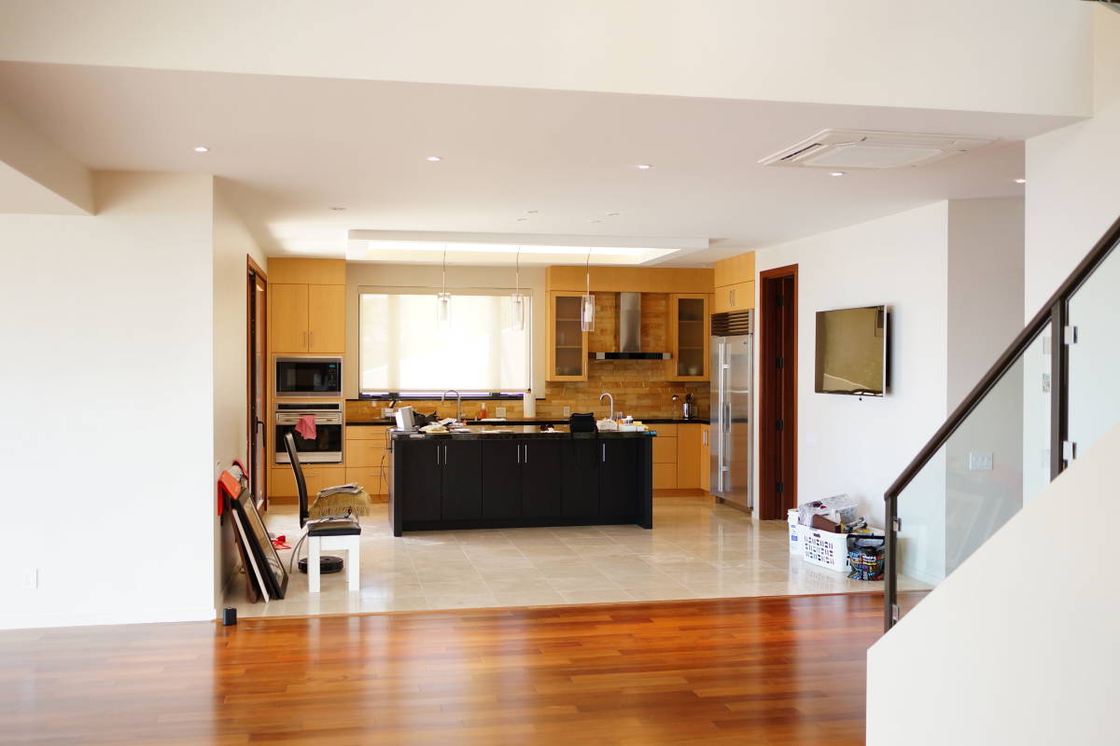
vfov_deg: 36.9
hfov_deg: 53.1
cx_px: 560
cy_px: 373
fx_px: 1120
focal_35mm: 36
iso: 400
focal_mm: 24
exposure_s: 1/250
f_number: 2
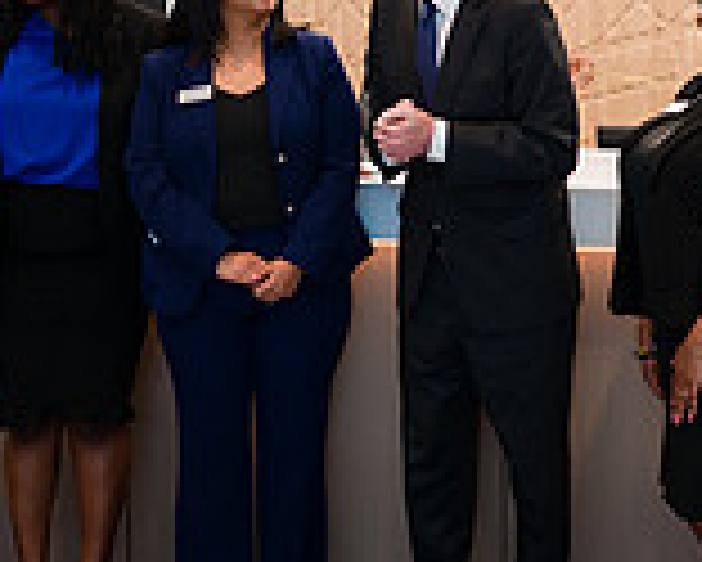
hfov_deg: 22.1
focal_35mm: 85
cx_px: 576
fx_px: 1767
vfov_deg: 18.0
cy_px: 144
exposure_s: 1/200
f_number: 3.2
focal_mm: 24
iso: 400
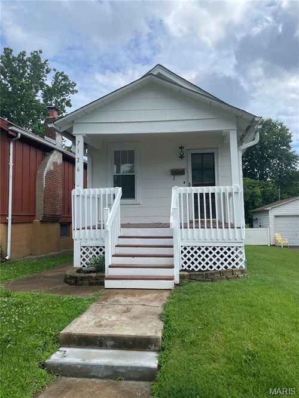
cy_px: 199
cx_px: 150
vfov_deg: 67.3
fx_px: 300
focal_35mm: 26
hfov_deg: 53.0
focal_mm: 4.2
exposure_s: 1/2506
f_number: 1.6
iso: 32
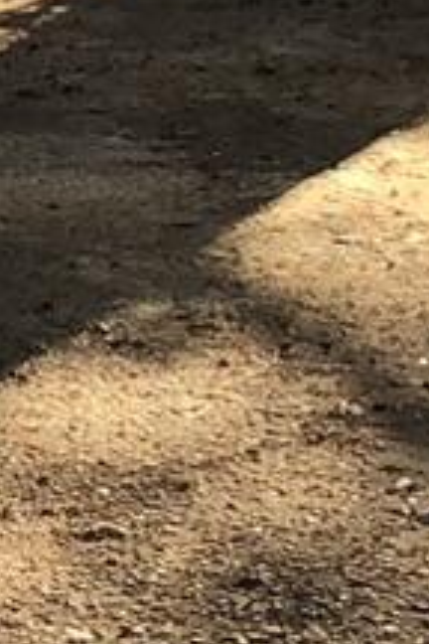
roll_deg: +2.9
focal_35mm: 276
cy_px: -227
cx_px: -769
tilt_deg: -7.3
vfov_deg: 7.4
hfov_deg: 4.8
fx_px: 4933
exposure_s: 1/123
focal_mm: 3.99
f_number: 1.8
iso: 20
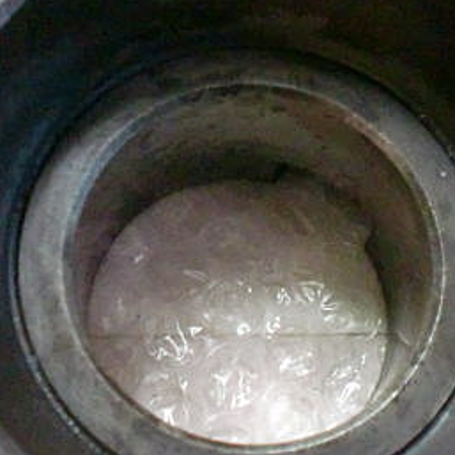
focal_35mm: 77
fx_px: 1145
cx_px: 237
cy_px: 202
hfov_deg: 22.5
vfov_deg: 22.5
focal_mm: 6.3
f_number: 3.1
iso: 1250
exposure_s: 1/60
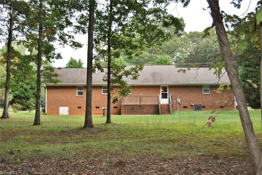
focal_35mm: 51
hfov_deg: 38.9
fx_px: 371
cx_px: 131
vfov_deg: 26.5
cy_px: 88
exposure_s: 1/160
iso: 100
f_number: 4.5
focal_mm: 34
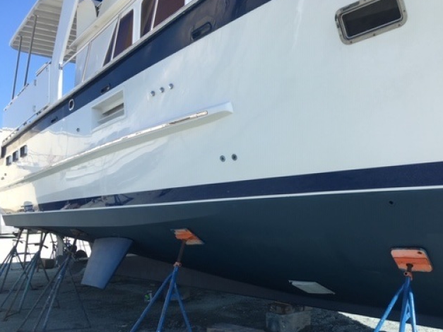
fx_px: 473
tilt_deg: +0.6
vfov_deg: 38.5
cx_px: 264
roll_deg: +0.3
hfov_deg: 49.9
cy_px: 201
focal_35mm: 37
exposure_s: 1/718
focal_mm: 4.15
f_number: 2.2
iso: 25
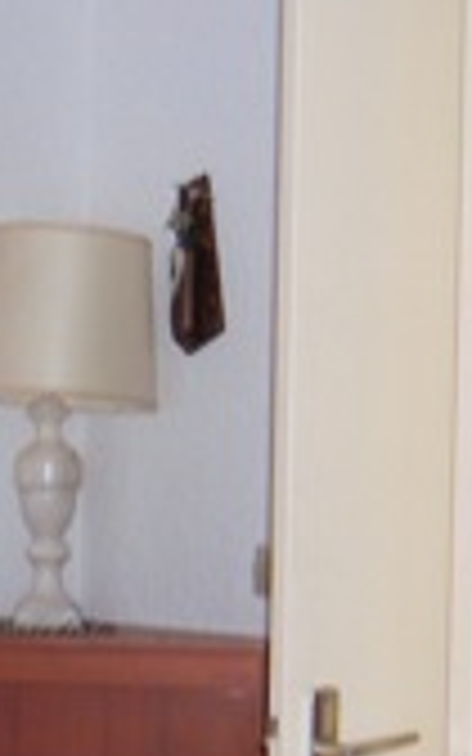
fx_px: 2532
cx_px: 117
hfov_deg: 10.6
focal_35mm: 123
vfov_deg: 16.9
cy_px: 590
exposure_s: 1/60
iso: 100
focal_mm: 8
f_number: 2.8
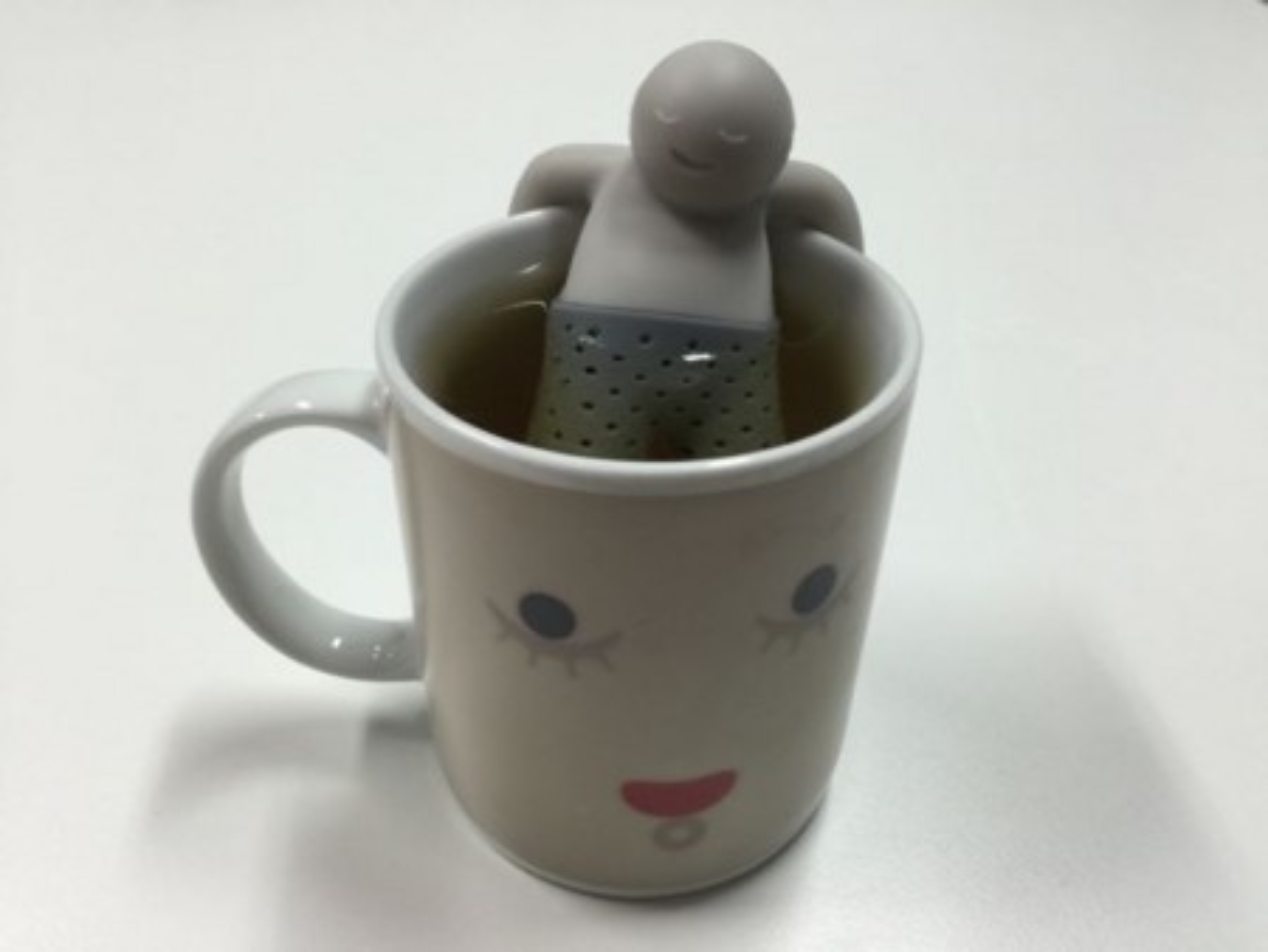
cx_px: 634
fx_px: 1063
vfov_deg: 48.3
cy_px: 476
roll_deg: -1.1
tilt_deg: -38.3
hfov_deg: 61.6
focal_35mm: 29
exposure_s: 1/30
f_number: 2.2
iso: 32
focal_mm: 4.15
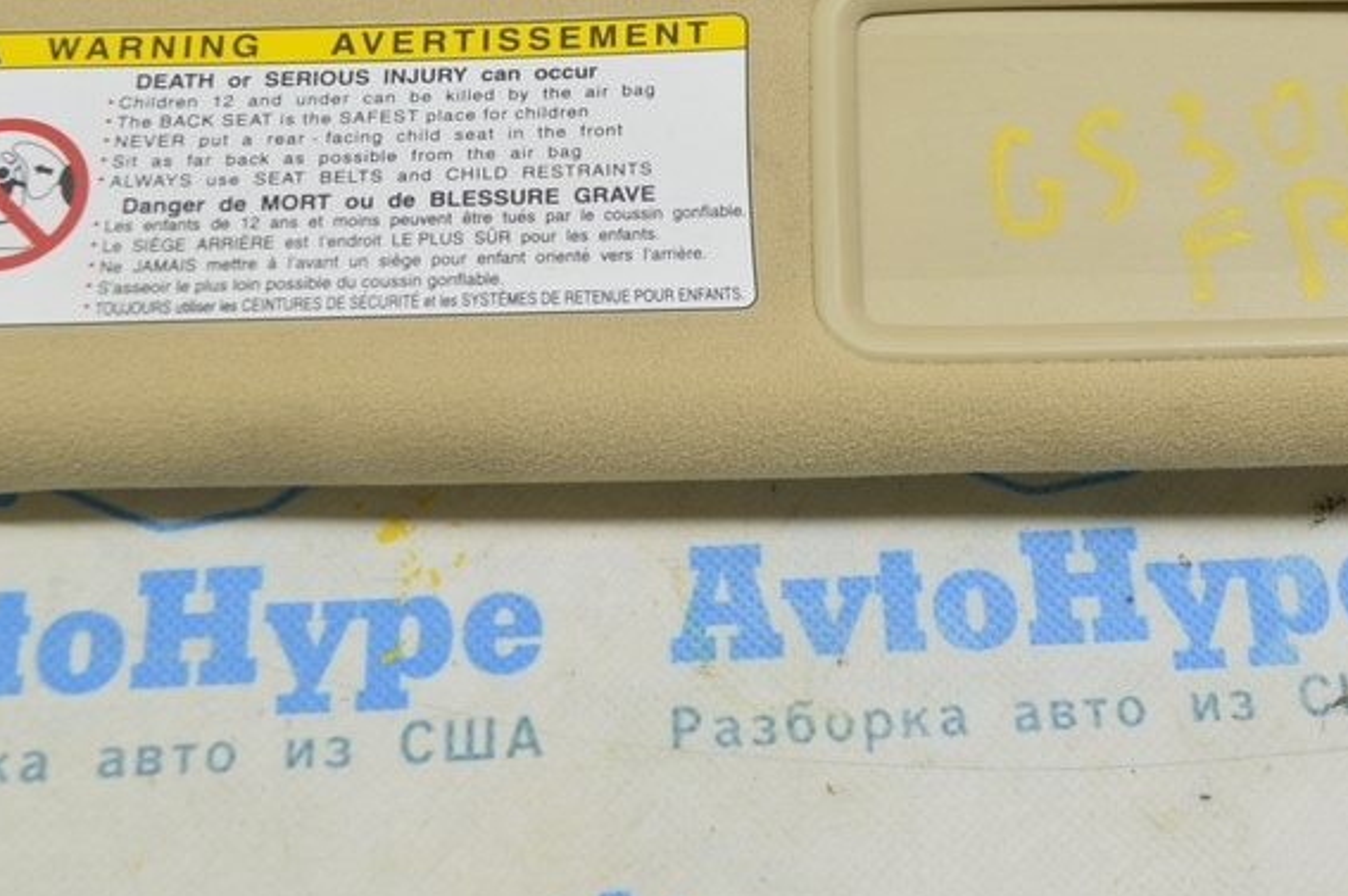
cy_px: 122
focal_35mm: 65
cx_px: 851
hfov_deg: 30.8
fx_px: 2432
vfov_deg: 20.5
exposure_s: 1/20
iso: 400
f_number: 5.6
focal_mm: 24
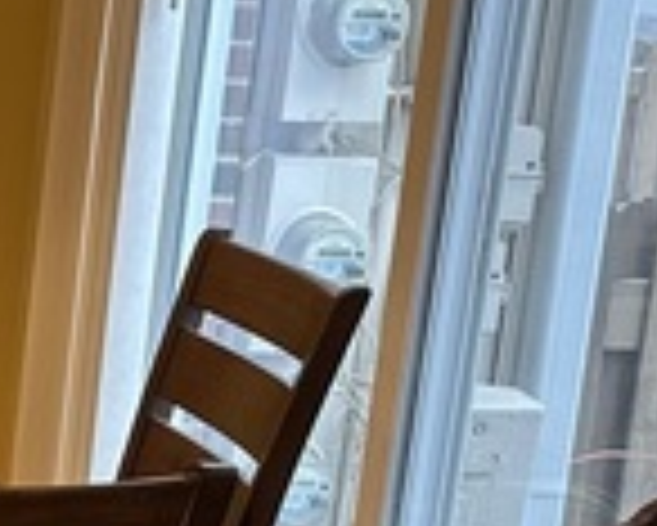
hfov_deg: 15.5
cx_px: -515
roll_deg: -1.6
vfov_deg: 14.4
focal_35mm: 107
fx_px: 2082
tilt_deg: -12.2
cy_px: 369
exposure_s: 1/60
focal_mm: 6.86
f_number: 1.78
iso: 200
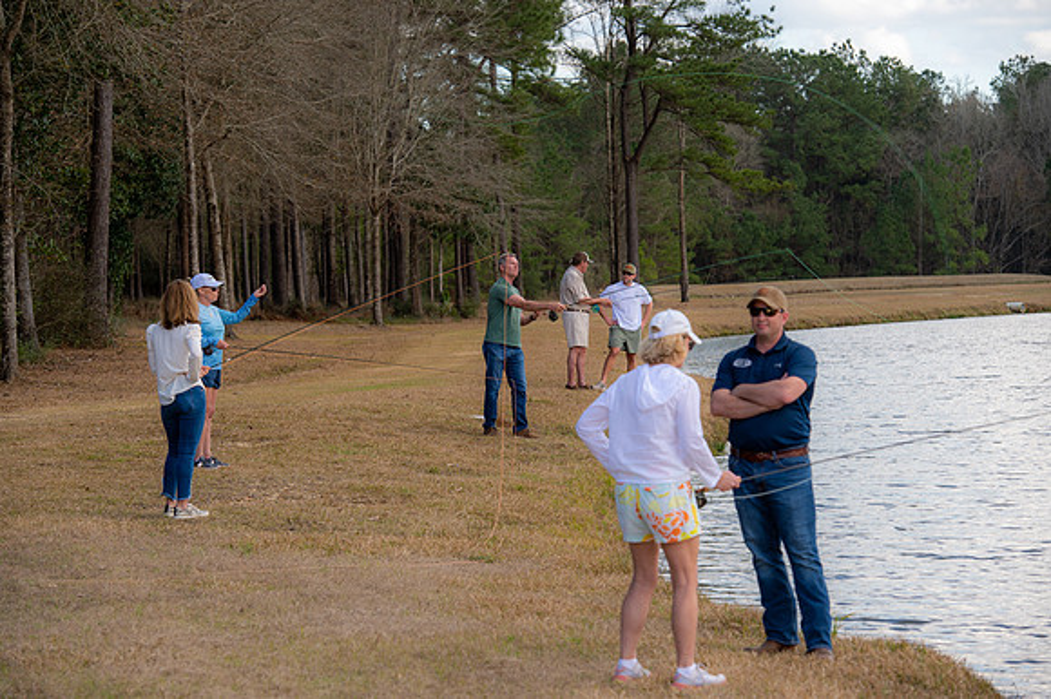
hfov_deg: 16.4
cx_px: 526
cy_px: 350
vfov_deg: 11.0
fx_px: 3647
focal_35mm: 125
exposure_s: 1/125
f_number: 6.3
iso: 100
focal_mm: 125
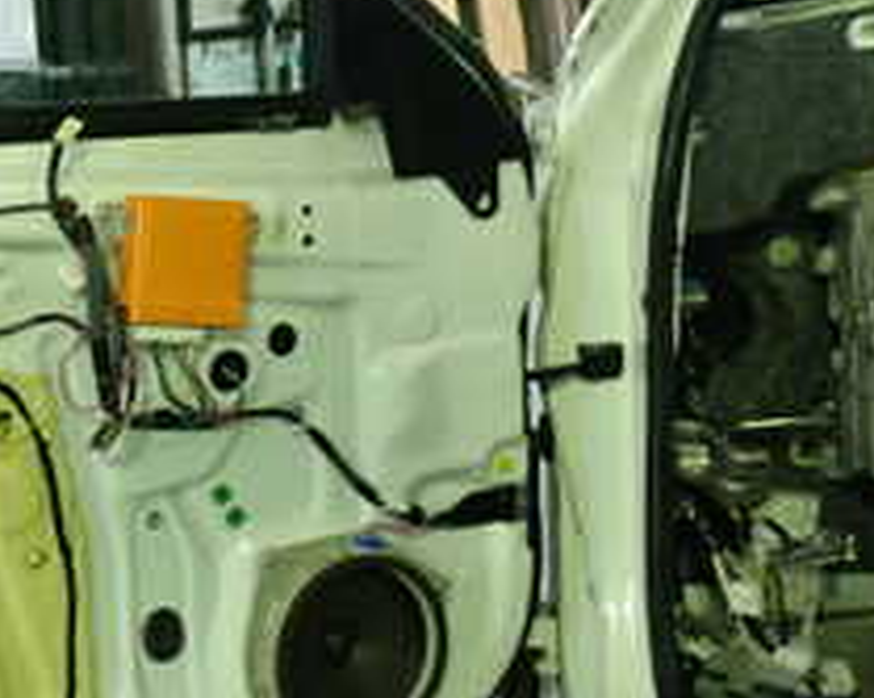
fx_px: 2172
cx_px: -226
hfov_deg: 20.9
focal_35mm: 84
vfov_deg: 18.2
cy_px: 272
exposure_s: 1/30
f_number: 2.3
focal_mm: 5.4
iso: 320
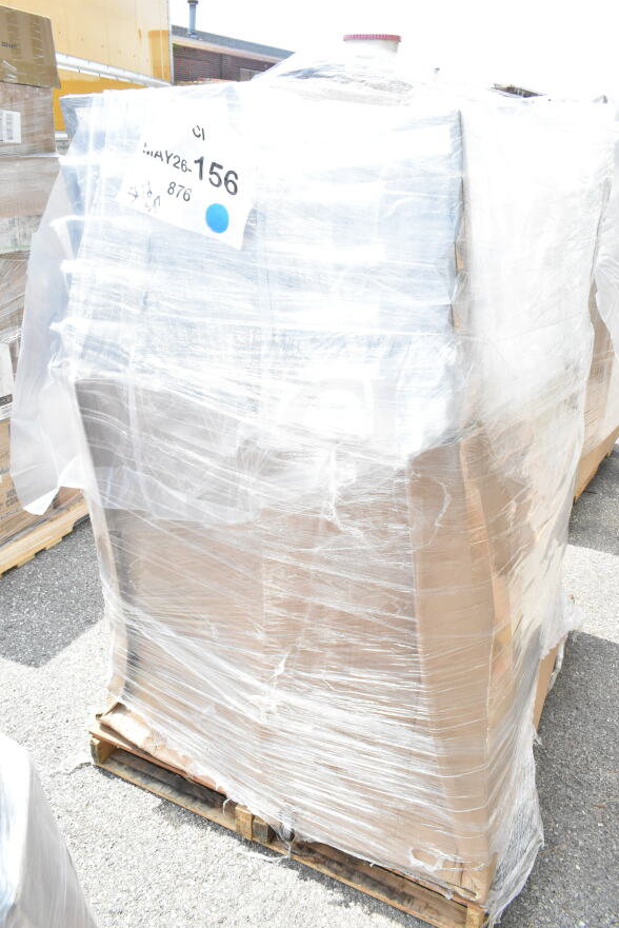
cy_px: 462
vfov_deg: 65.5
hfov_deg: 46.4
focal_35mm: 28
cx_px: 304
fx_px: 722
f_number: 13
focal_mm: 18
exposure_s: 1/500
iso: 1600
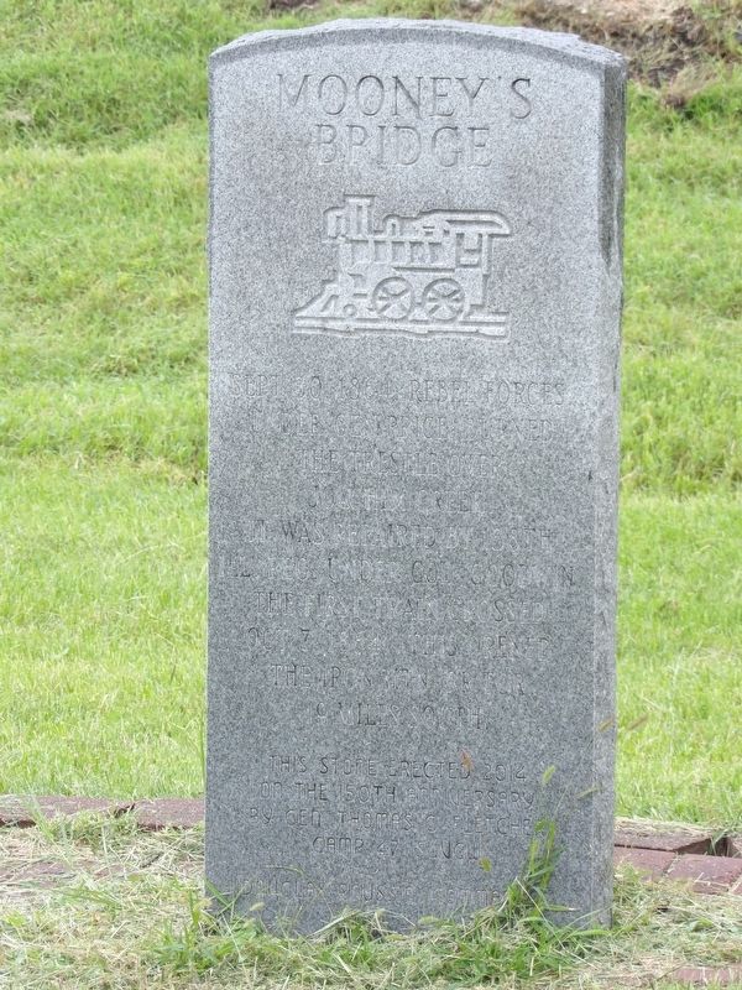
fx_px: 6345
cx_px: 371
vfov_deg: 8.9
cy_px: 495
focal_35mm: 222
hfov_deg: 6.7
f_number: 4.5
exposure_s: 1/73
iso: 200
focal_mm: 39.8
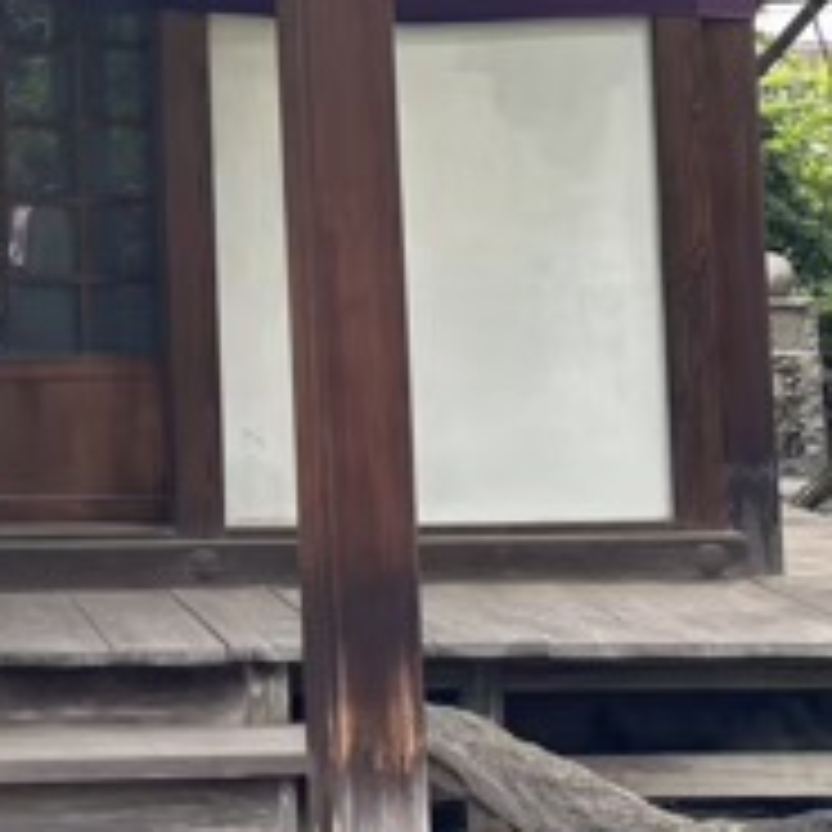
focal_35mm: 87
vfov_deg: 19.1
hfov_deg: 18.7
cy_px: -83
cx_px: -216
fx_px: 2366
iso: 64
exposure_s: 1/121
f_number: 1.6
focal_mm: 5.96
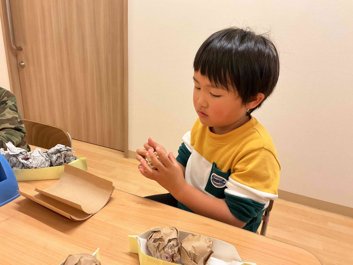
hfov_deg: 61.7
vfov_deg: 48.2
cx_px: 176
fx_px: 296
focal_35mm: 29
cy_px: 132
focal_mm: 3
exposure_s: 1/60
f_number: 1.8
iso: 40
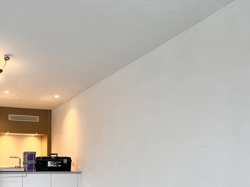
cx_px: 34
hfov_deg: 53.9
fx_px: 217
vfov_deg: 43.3
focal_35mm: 30
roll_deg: -0.6
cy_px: 164
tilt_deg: -1.3
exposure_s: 1/100
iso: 160
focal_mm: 1.57
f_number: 1.8
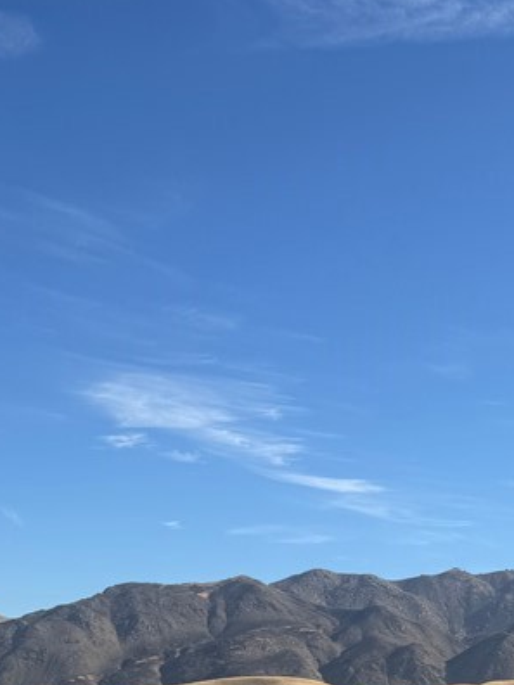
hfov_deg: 22.4
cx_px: 559
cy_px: 780
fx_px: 1227
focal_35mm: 62
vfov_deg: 28.0
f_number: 1.78
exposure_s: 1/4975
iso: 80
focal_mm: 6.76
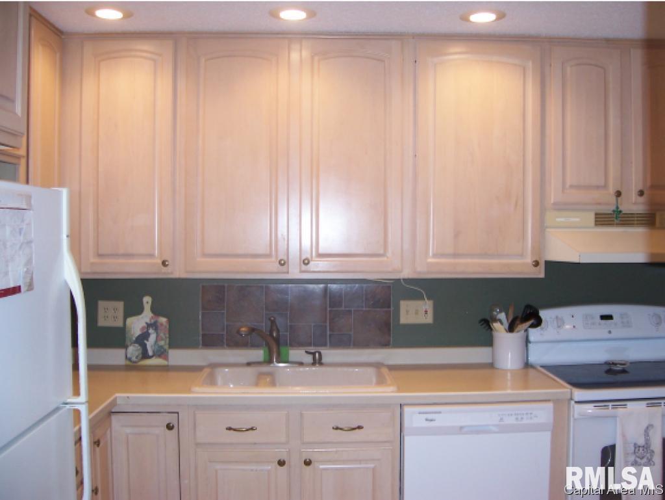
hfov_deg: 51.3
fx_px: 692
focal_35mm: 36
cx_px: 332
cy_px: 250
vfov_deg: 39.7
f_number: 3
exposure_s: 1/60
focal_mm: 6
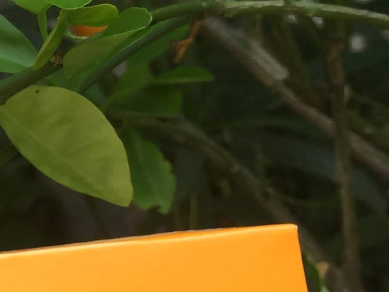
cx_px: -76
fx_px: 1349
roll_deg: +15.2
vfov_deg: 12.3
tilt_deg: -6.5
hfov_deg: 15.8
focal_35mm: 120
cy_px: 58
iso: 32
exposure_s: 1/293
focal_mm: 4.15
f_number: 2.2
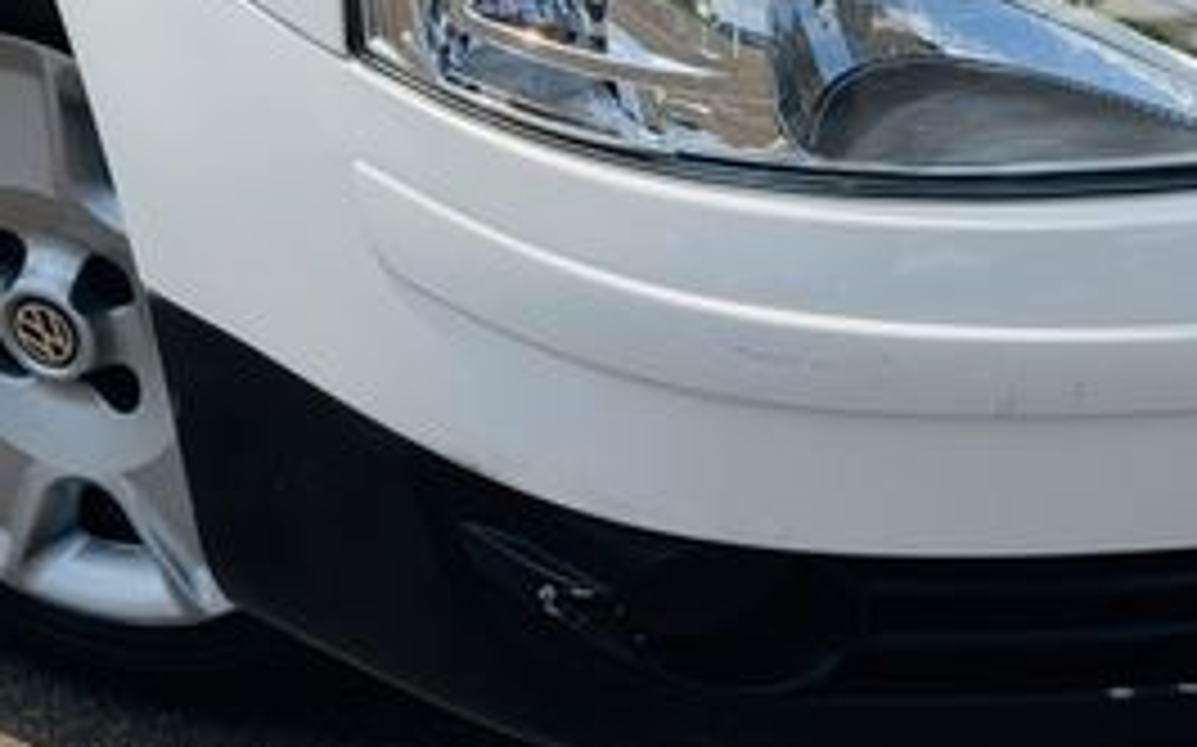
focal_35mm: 90
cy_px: -9
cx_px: 500
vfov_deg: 14.3
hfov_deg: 23.0
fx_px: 2935
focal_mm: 6.76
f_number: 1.78
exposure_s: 1/11364
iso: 80
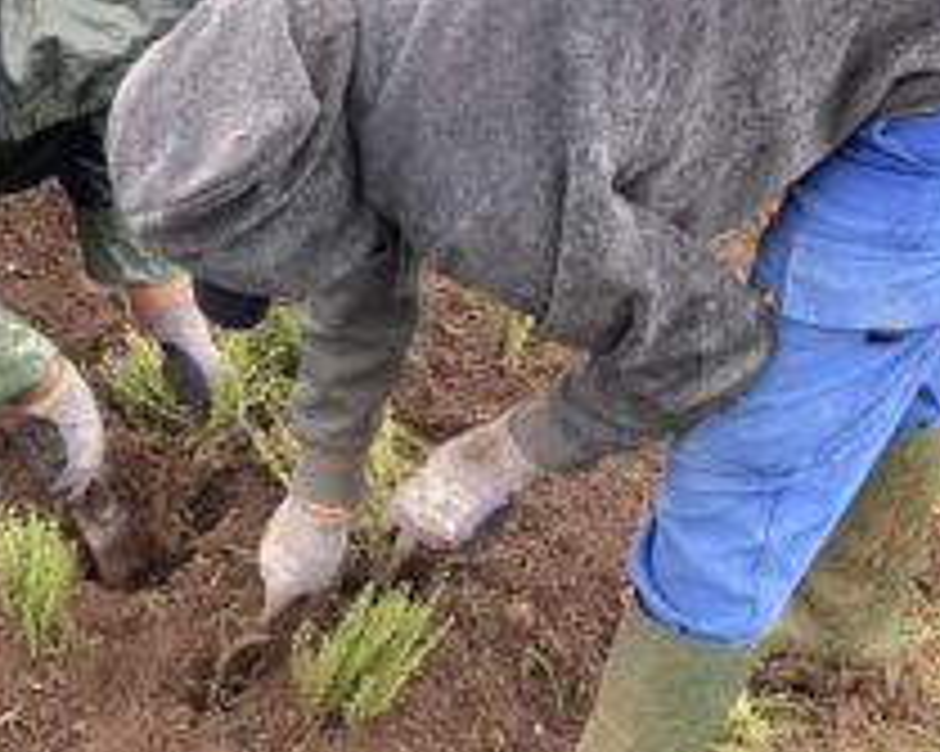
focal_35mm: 97
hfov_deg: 19.5
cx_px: 135
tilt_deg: -29.6
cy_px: 275
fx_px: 2697
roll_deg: -0.2
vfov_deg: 15.8
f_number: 2
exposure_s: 1/165
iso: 20
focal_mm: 6
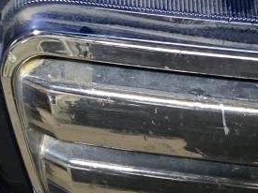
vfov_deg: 11.7
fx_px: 797
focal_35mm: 107
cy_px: -250
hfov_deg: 18.3
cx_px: 66
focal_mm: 6.3
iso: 1000
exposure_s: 1/120
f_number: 1.7
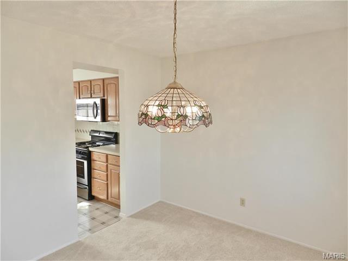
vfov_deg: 58.9
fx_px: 231
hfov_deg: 73.9
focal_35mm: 23
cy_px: 130
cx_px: 174
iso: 160
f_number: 3.4
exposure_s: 1/30
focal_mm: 4
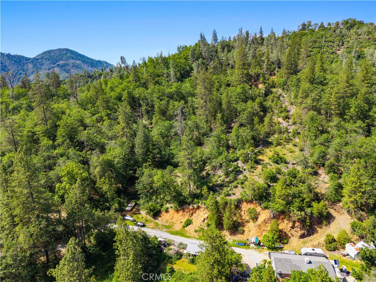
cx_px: 188
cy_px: 141
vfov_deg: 56.8
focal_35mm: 24
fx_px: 261
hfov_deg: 71.6
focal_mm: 8.67
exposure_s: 1/1500
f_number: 1.8
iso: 100
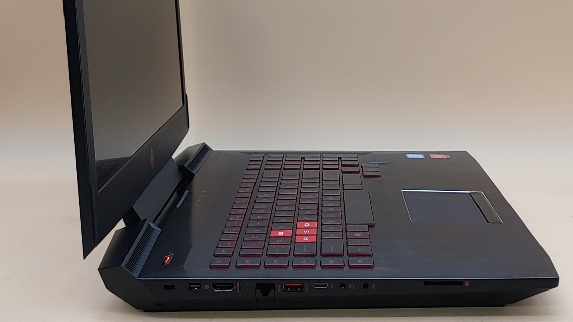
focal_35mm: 64
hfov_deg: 32.8
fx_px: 972
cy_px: 64
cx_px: 309
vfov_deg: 18.6
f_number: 1.8
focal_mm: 4.36
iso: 50
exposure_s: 1/75
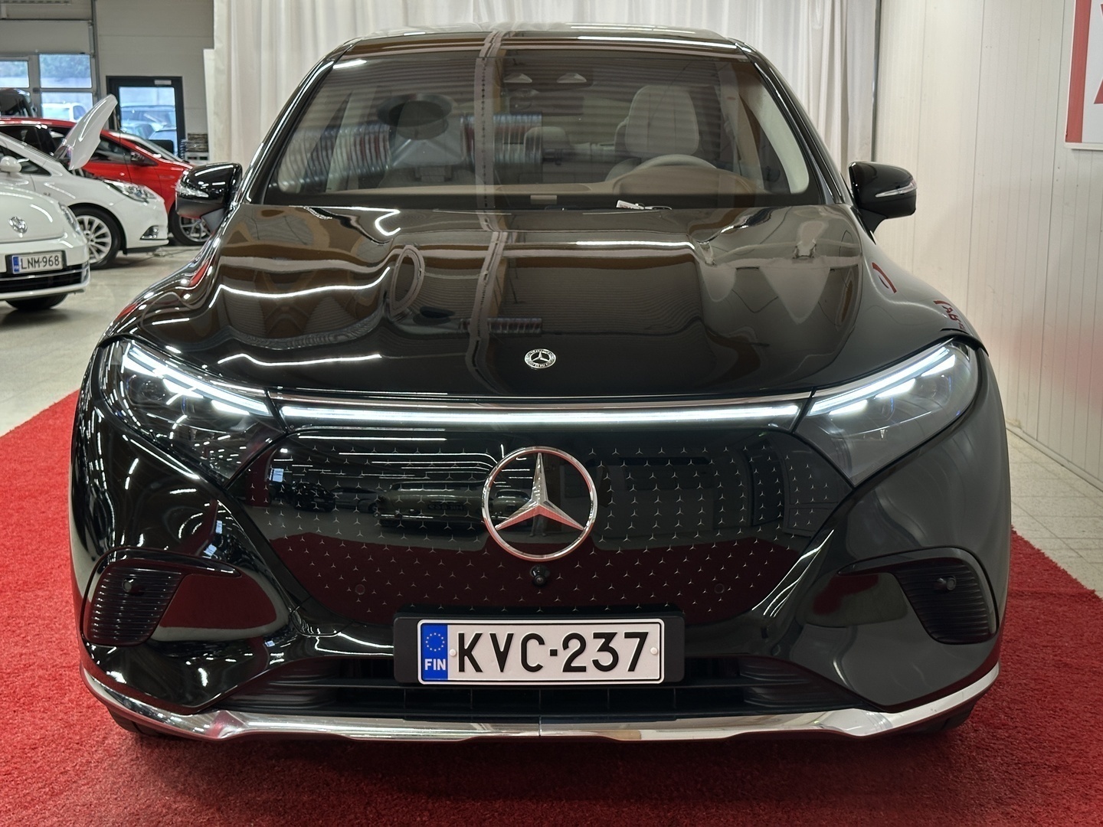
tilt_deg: -10.5
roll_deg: -0.1
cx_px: 552
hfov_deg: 39.7
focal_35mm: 48
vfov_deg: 30.3
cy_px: 414
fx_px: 1529
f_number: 1.78
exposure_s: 1/58
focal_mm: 6.86
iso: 125
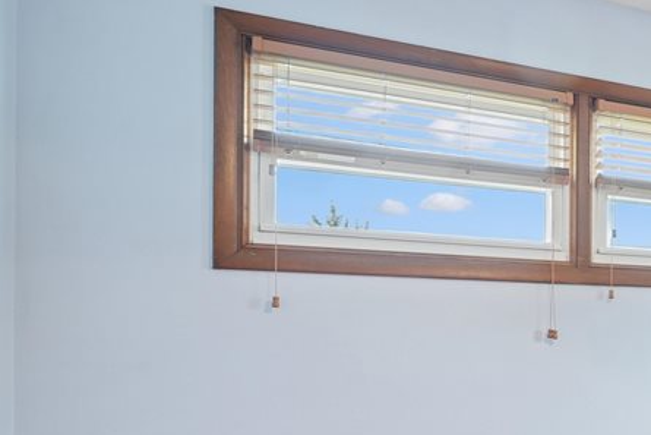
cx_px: 901
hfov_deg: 30.5
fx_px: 832
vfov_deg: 28.9
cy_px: 319
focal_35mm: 46
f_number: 10
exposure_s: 1/6
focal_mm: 16
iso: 400
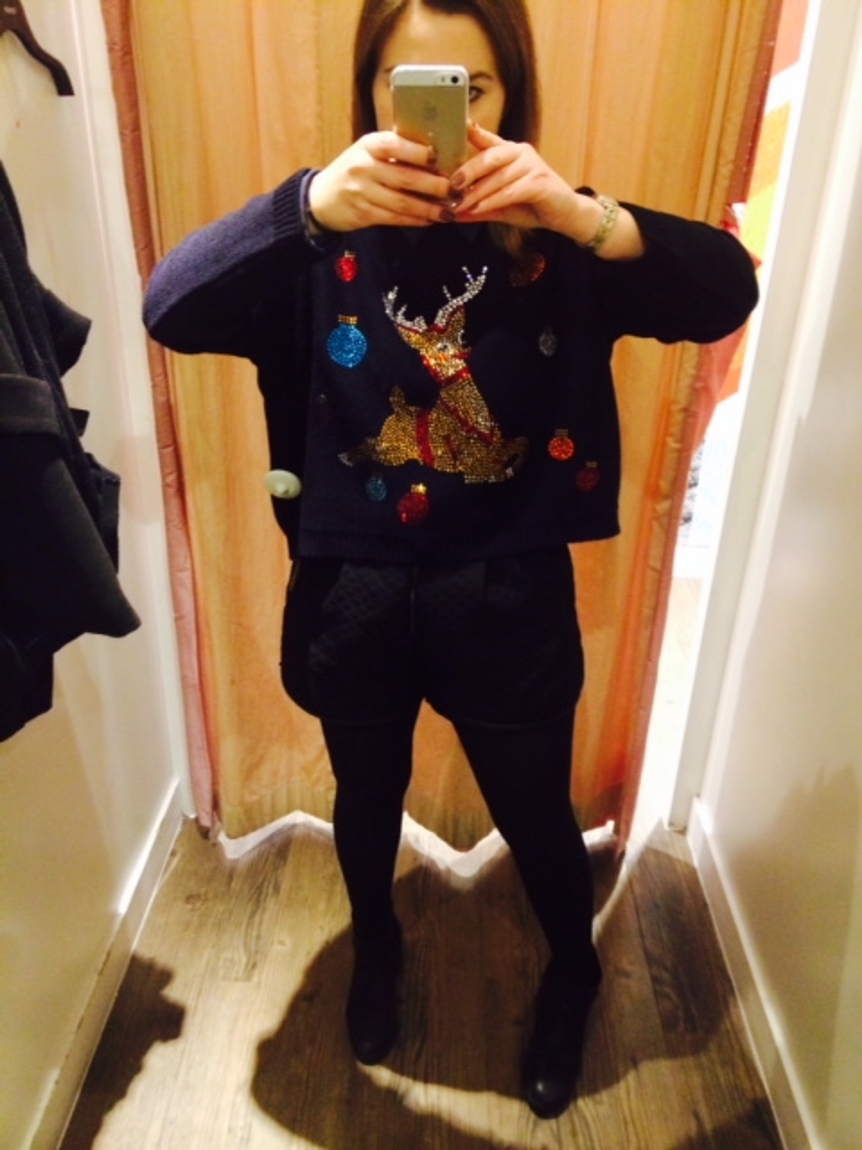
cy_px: 575
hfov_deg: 46.8
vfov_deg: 60.0
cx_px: 431
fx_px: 996
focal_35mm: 30
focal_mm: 4.12
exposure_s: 1/24
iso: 320
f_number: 2.2
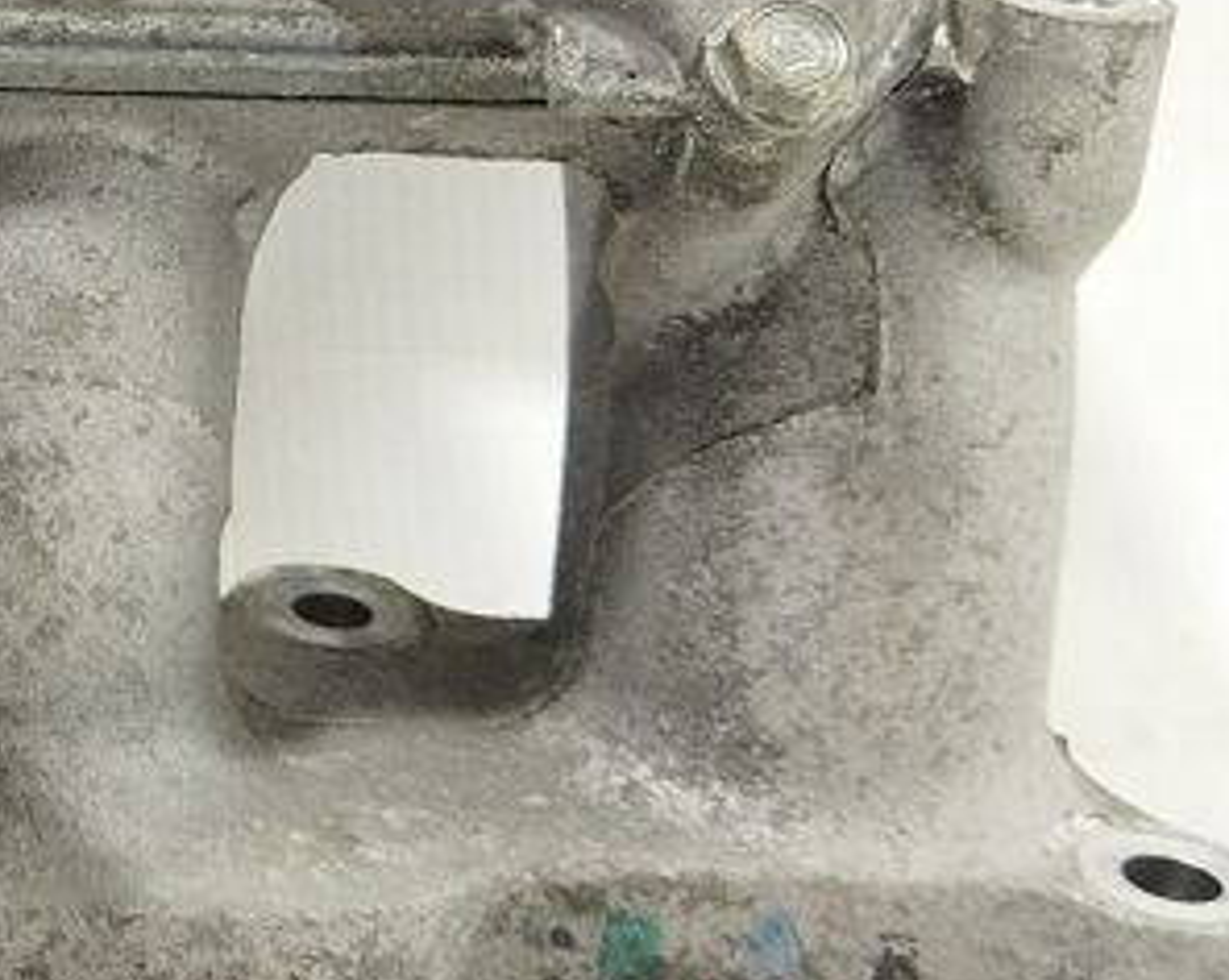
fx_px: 3887
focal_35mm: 107
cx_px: -648
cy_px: 216
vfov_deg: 14.3
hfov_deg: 16.3
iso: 194
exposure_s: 1/100
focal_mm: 4.71
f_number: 1.79
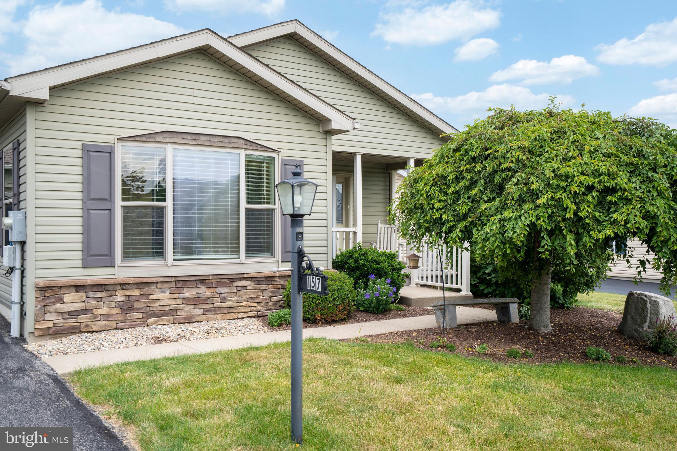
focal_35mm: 35
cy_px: 226
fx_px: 658
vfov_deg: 37.8
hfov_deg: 54.4
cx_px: 338
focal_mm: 35
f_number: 7.1
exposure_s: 1/60
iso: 100
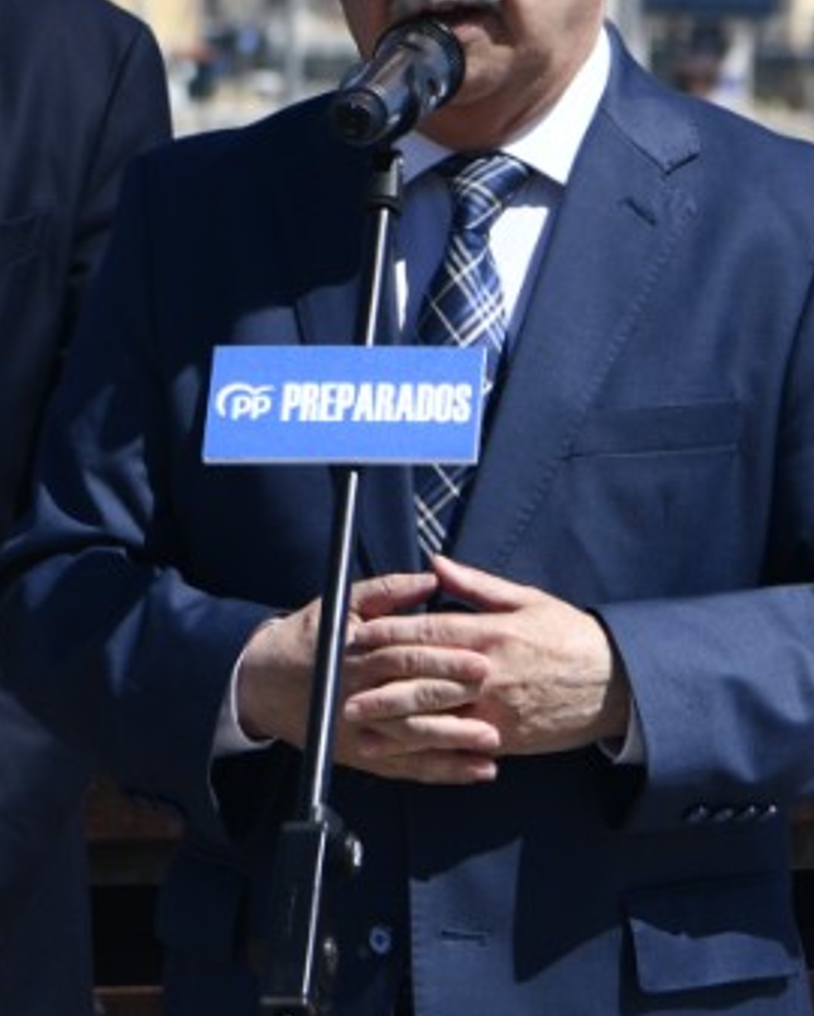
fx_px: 7007
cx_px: 249
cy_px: 457
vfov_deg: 8.3
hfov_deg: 6.6
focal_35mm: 233
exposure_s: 1/1000
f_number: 5.6
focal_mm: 70
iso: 100
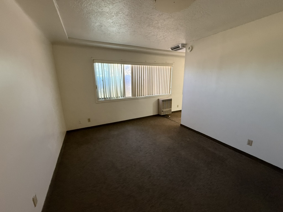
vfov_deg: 85.7
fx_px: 114
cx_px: 142
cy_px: 106
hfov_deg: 102.1
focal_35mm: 14
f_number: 2.2
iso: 400
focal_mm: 2.22
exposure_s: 1/60
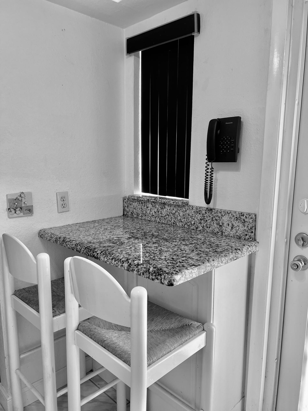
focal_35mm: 26
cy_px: 206
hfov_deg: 53.1
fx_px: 308
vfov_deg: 67.3
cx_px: 154
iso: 50
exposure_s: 1/120
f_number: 1.5
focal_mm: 5.7
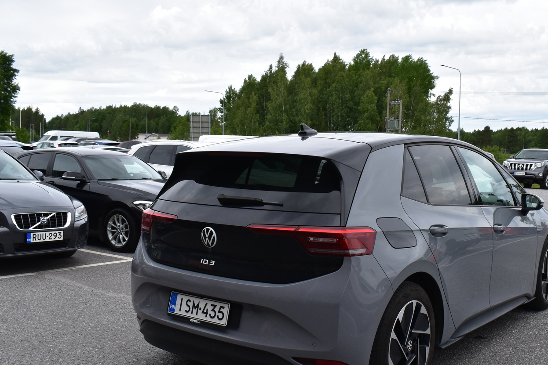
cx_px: 325
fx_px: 594
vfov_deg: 34.2
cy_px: 210
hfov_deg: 49.3
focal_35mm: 39
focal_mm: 20
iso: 400
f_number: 11
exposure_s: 1/500
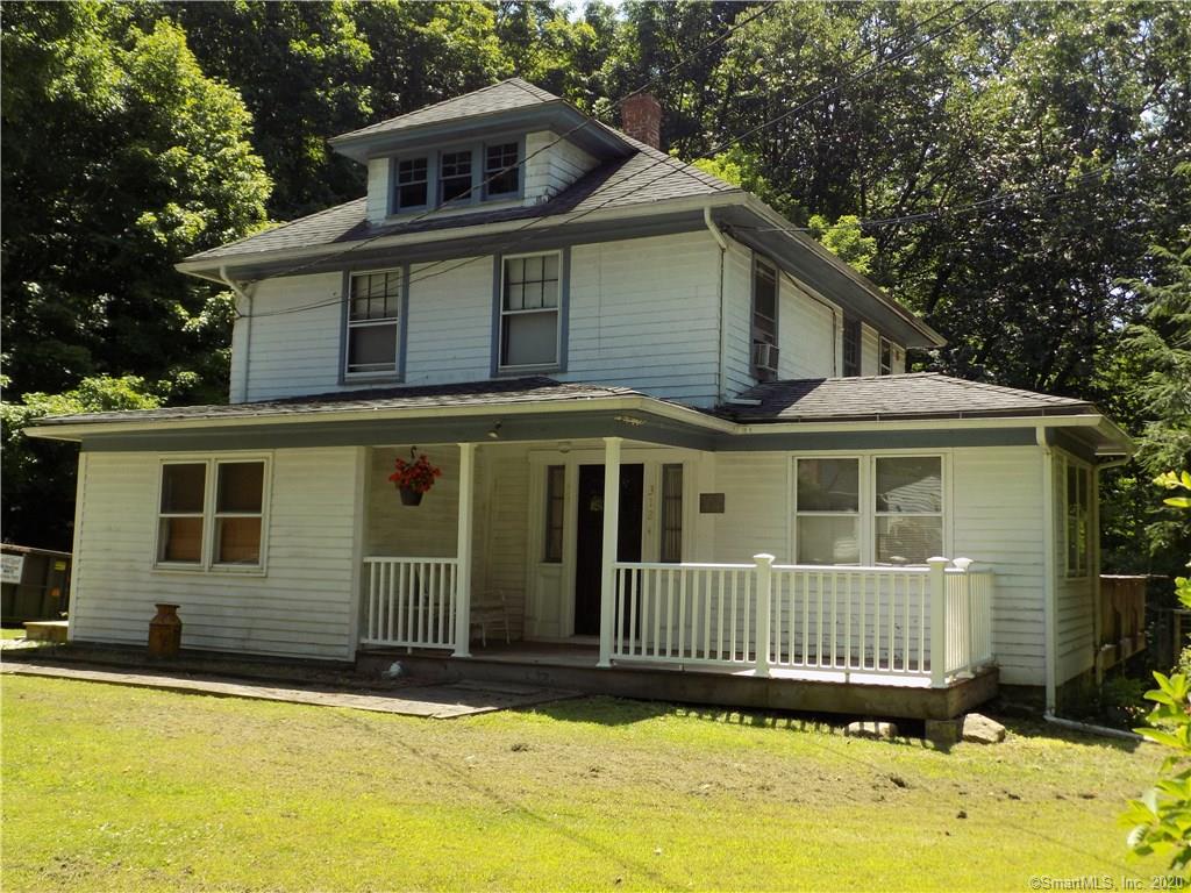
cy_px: 446
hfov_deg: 54.0
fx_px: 1170
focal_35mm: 34
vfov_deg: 41.8
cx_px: 596
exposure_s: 1/320
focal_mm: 6.1
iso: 80
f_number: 3.4
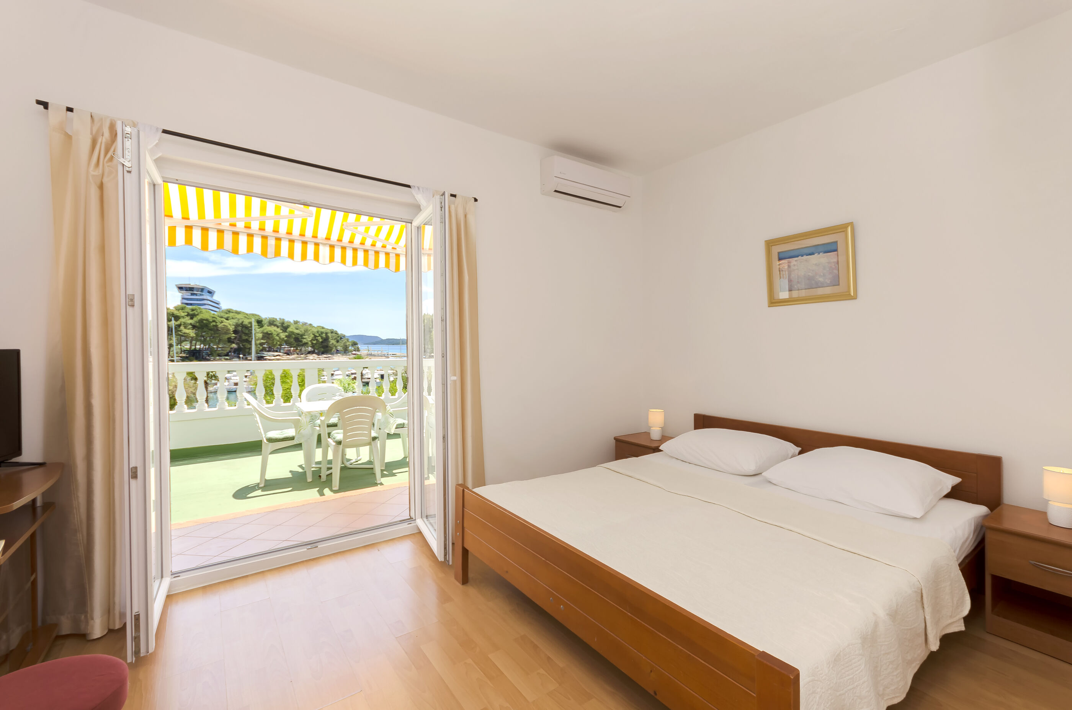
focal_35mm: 15
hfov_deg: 100.5
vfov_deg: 77.1
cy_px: 355
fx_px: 446
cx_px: 536
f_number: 7.1
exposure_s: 1/200
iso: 100
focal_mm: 10
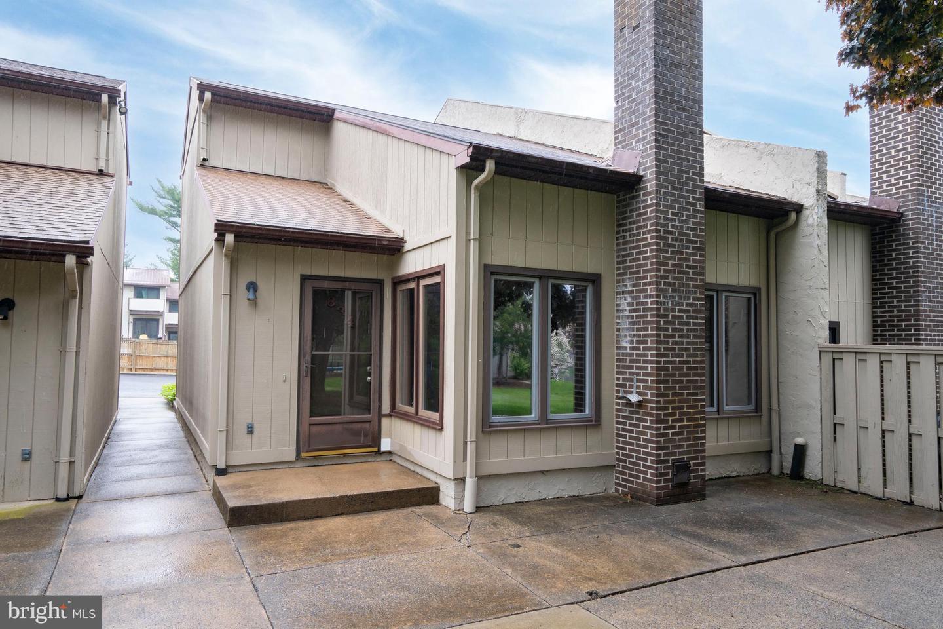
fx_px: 602
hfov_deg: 76.1
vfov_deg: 55.1
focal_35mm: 23
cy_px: 314
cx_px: 472
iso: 320
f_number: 7.1
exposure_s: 1/160
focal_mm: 23
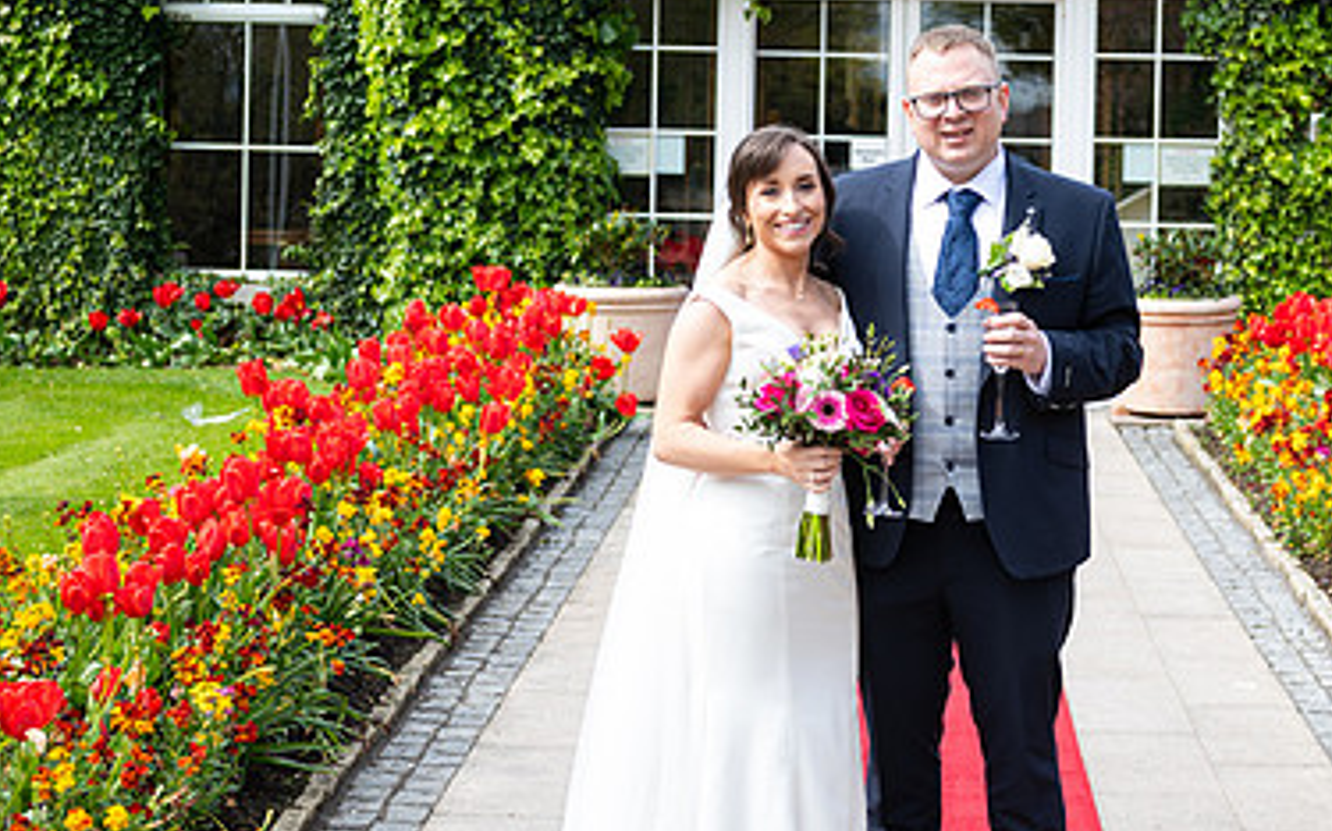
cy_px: 222
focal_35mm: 71
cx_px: 856
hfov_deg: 28.8
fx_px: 2576
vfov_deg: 18.2
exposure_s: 1/250
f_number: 3.5
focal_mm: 45
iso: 80
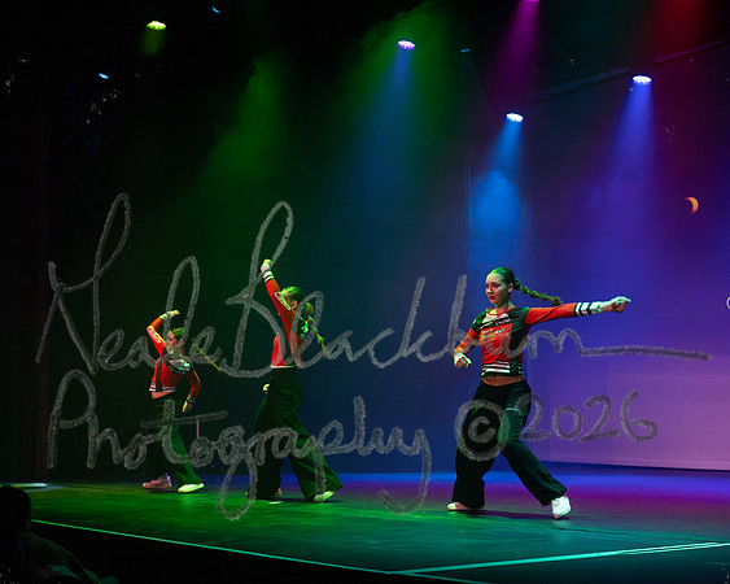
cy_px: 292
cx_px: 315
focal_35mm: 56
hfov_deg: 33.3
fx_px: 1217
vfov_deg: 27.0
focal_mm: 50
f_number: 5
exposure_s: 1/400
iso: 6400
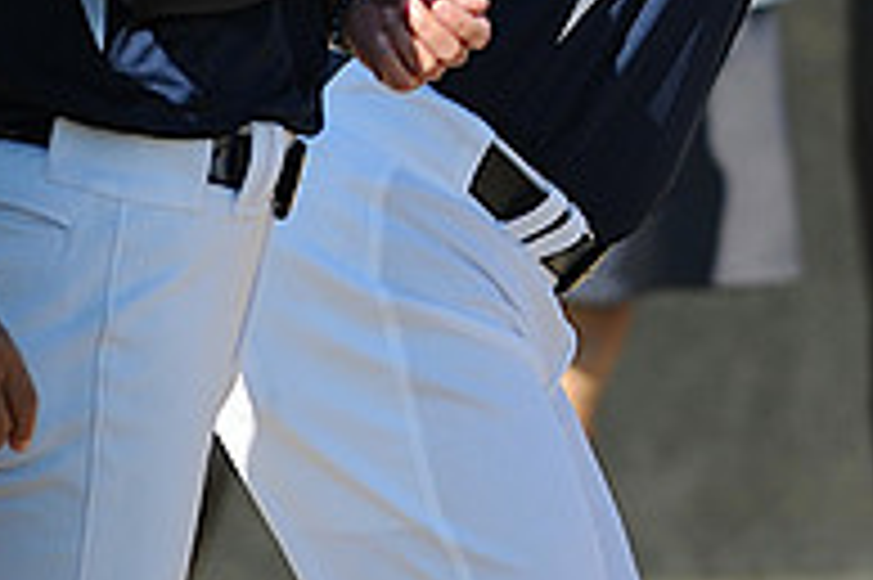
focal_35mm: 1348
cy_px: -272
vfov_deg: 1.0
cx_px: 846
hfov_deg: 1.5
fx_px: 32661
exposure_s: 1/1250
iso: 200
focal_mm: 300
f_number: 4
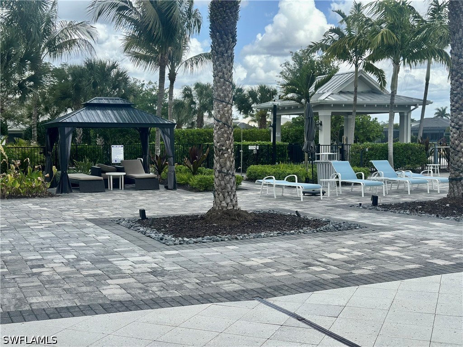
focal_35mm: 48
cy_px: 174
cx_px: 232
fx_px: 642
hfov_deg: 39.7
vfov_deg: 30.3
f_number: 1.78
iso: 100
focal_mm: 6.86
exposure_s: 1/2809
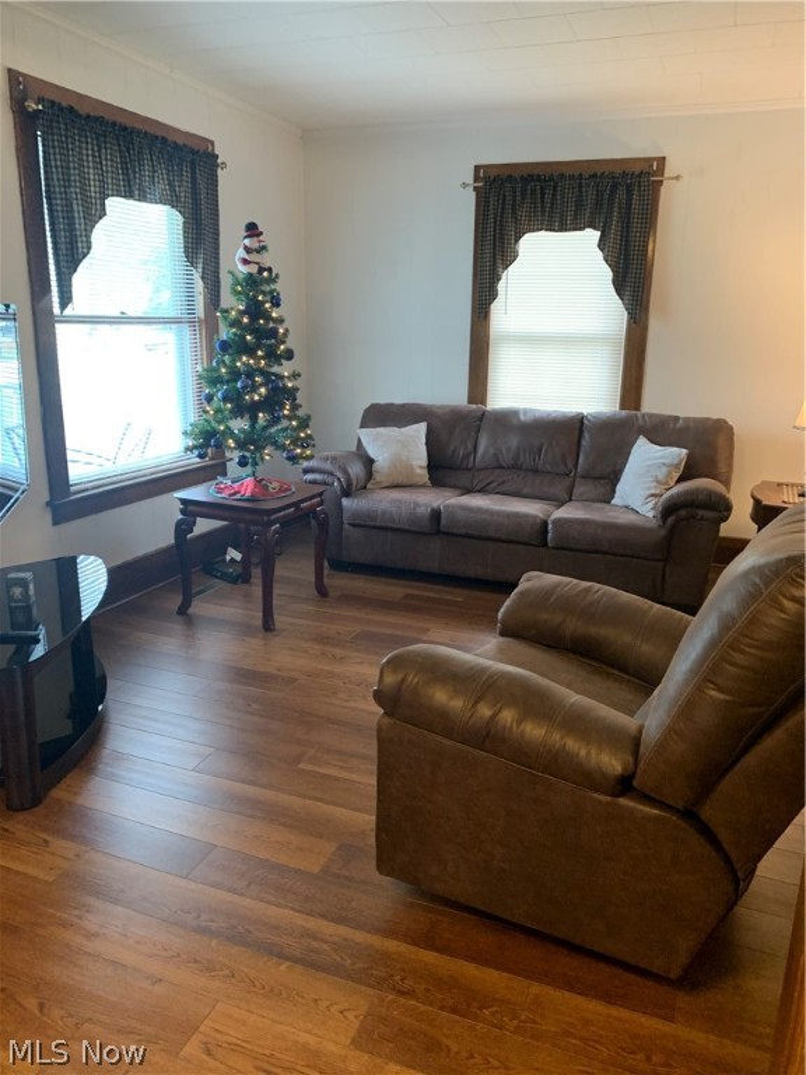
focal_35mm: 26
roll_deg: -0.2
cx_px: 403
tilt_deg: -13.9
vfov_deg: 67.3
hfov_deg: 53.1
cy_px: 538
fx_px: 807
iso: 250
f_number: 1.8
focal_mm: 4.25
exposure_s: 1/60
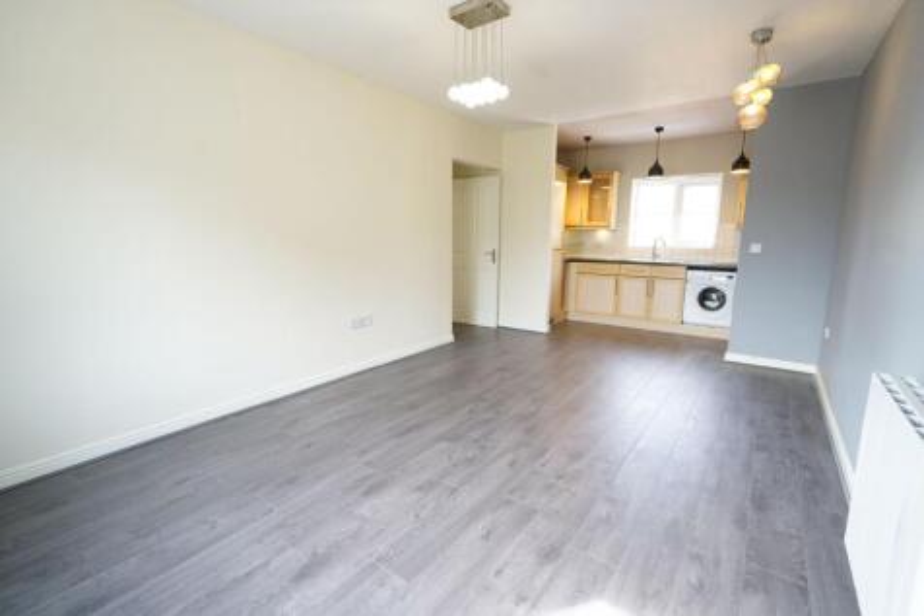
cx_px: 462
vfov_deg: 73.7
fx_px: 411
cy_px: 308
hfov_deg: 96.8
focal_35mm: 16
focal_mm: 16
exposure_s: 1/50
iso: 400
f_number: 4.5
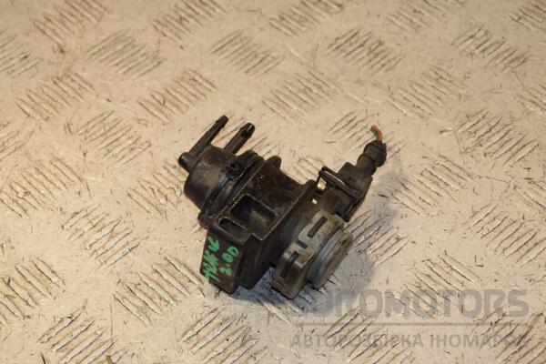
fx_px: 1592
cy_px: 182
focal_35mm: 105
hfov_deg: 19.5
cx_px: 273
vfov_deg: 13.0
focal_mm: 70
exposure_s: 1/200
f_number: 8
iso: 800
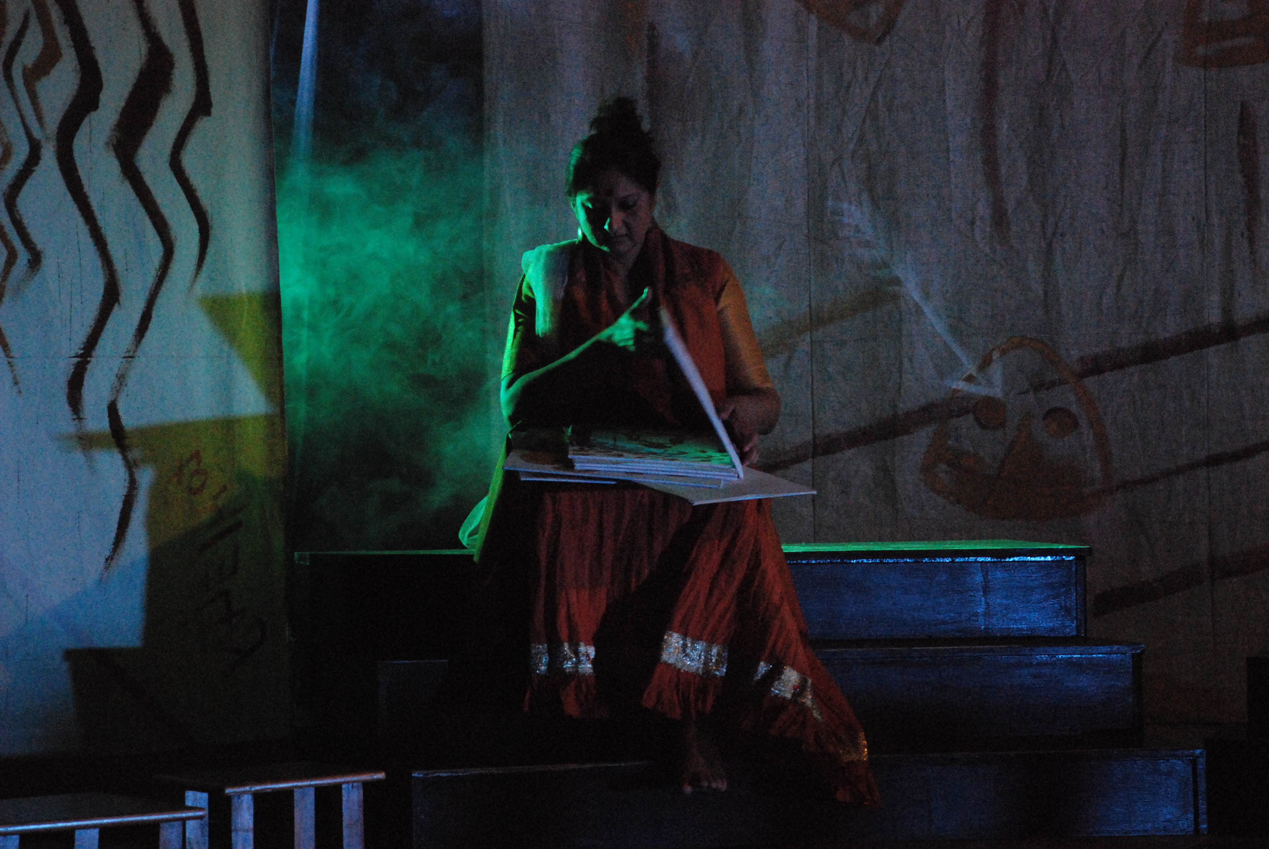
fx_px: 3970
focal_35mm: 112
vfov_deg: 12.2
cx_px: 634
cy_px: 424
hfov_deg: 18.2
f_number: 5.3
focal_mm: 75
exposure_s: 1/50
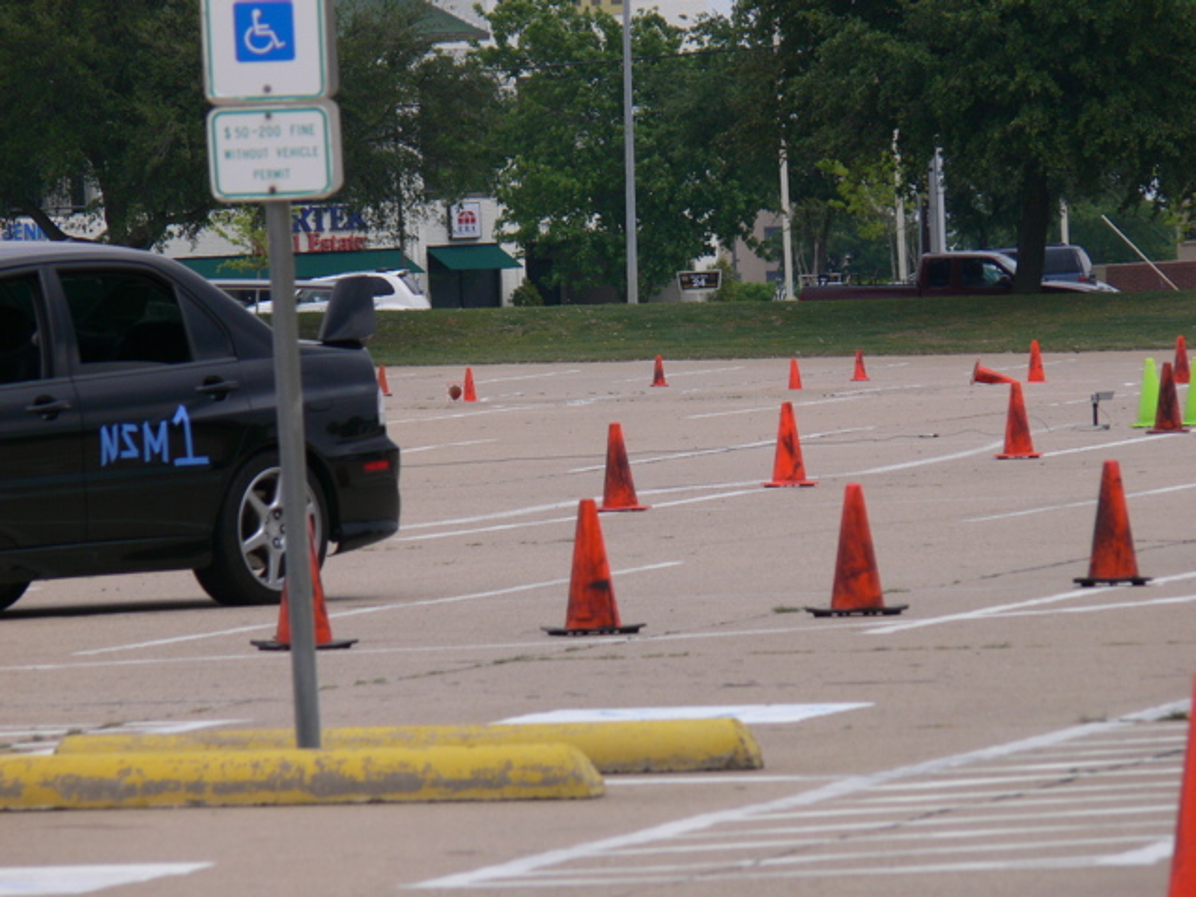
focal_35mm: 420
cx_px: 598
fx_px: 14511
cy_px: 448
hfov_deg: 4.7
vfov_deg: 3.5
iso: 100
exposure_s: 1/500
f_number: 5.6
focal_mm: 88.8
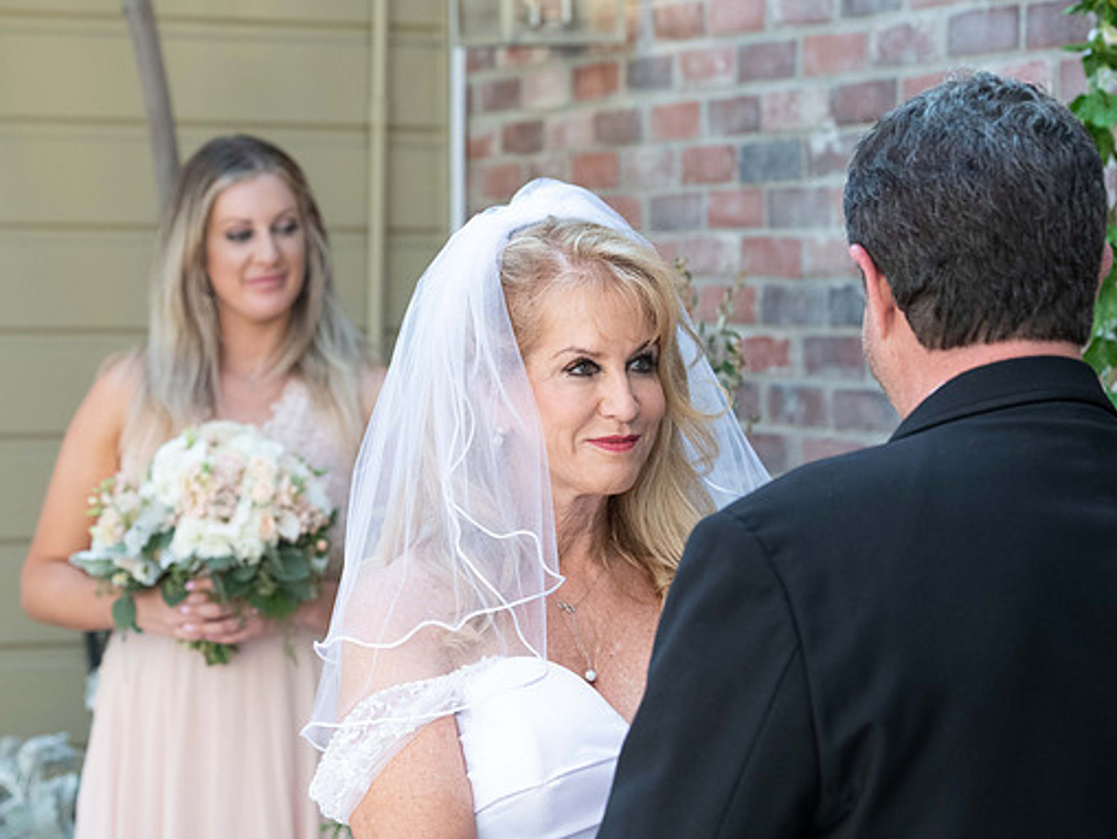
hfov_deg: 16.8
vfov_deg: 12.7
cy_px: 350
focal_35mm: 117
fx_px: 3776
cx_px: 532
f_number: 5.6
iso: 1250
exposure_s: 1/640
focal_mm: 92
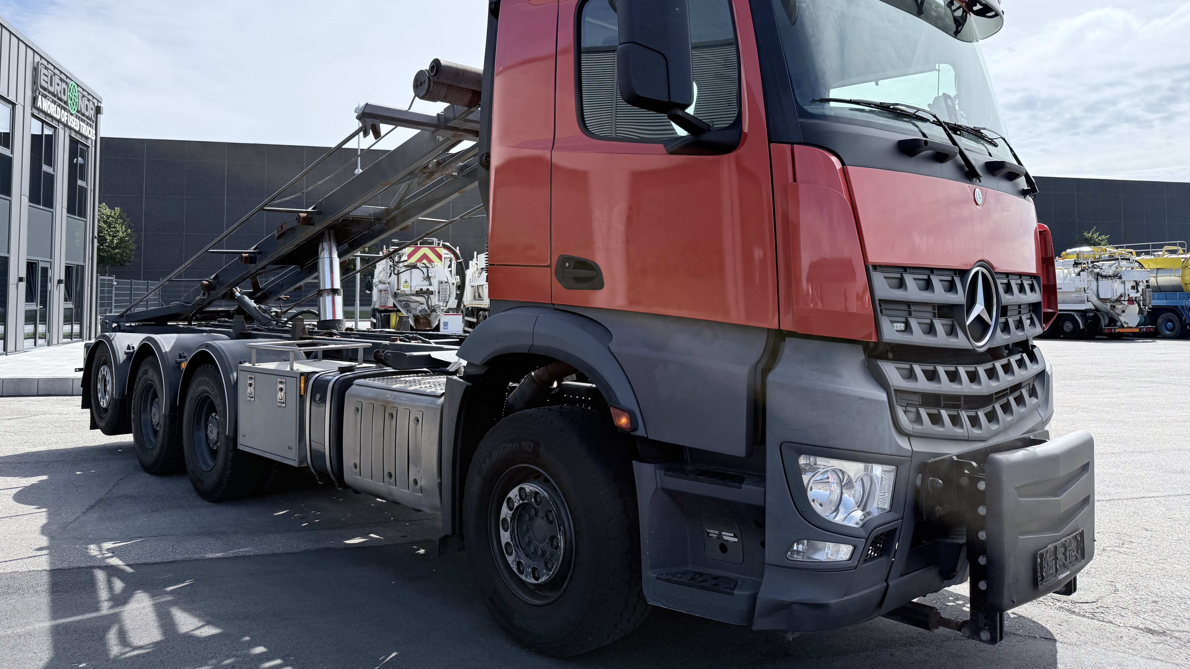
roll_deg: +1.2
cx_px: 584
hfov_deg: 69.9
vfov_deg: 42.5
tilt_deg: +4.2
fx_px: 852
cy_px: 242
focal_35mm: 27
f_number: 1.78
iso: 100
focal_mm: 6.76
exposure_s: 1/4975
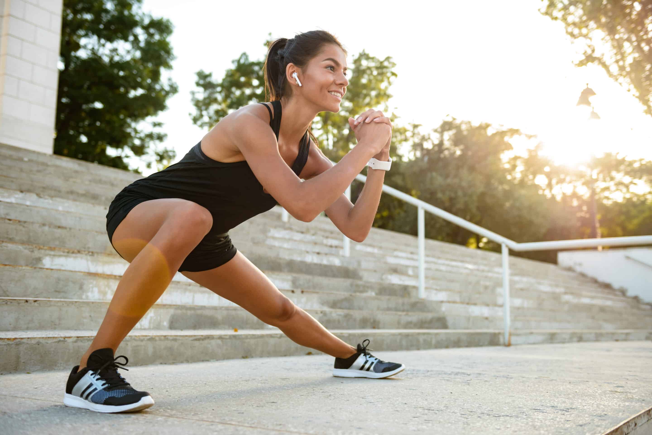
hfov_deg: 50.7
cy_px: 218
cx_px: 326
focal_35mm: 38
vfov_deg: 35.1
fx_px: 688
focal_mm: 38
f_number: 3.2
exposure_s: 1/400
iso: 200
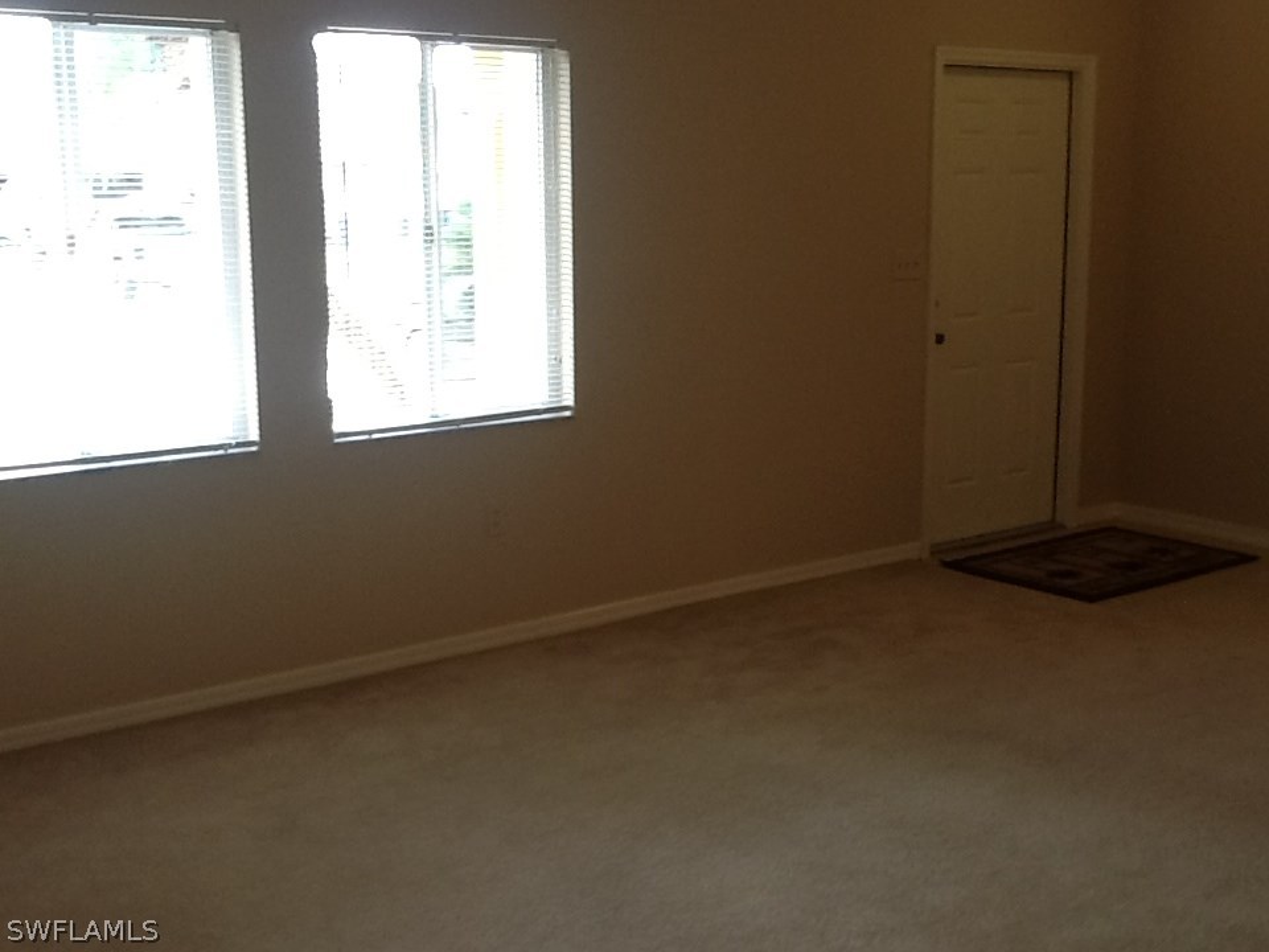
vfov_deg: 32.9
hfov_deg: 42.9
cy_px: 476
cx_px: 634
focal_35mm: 44
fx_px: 1613
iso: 50
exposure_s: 1/30
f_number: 2.4
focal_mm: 2.03
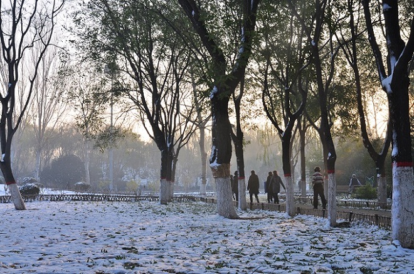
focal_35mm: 46
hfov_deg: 42.4
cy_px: 137
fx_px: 534
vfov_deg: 28.8
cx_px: 207
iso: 200
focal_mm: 31
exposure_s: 1/125
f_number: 7.1
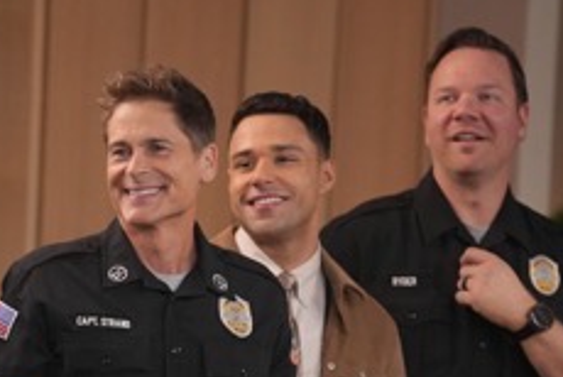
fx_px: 6811
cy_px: 382
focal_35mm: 435
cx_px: 184
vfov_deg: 3.2
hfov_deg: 4.7
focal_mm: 200
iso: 4000
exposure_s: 1/400
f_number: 2.8
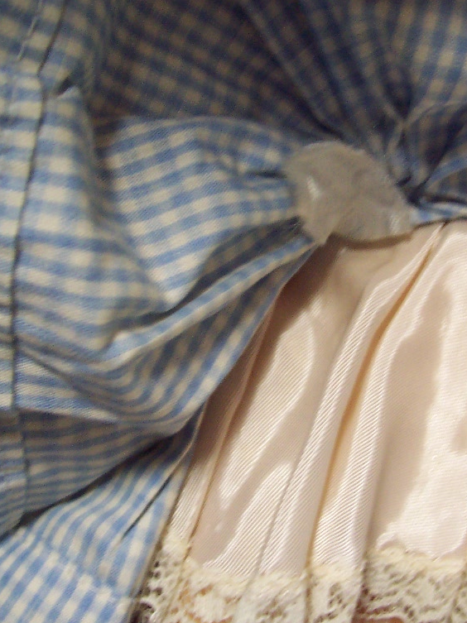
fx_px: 1062
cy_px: 311
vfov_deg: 32.7
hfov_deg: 24.8
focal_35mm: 59
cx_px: 275
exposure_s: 1/20
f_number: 2.8
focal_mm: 5.6
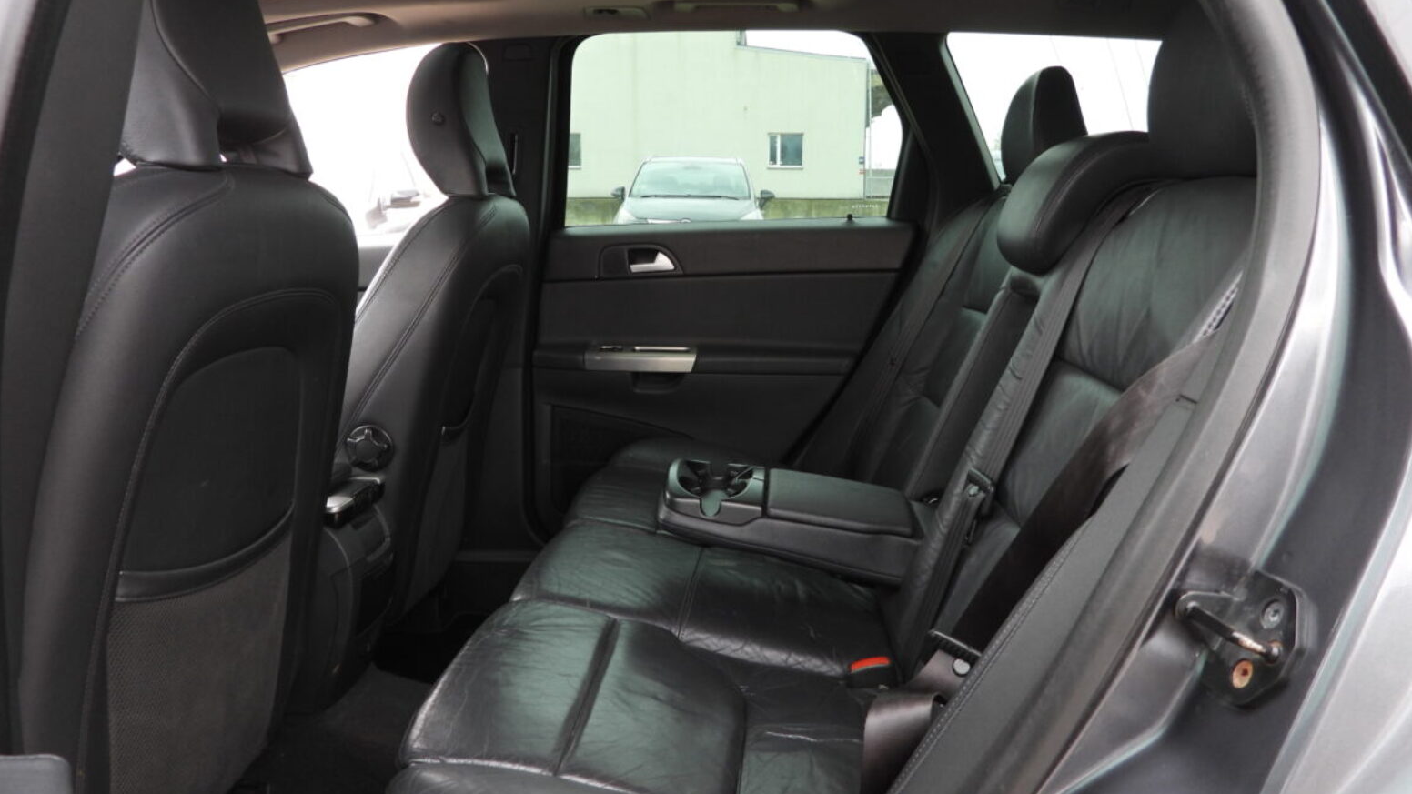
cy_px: 414
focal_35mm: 27
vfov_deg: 42.9
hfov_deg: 69.9
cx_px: 721
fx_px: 1011
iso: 100
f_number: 2.8
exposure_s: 1/40
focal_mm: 4.3
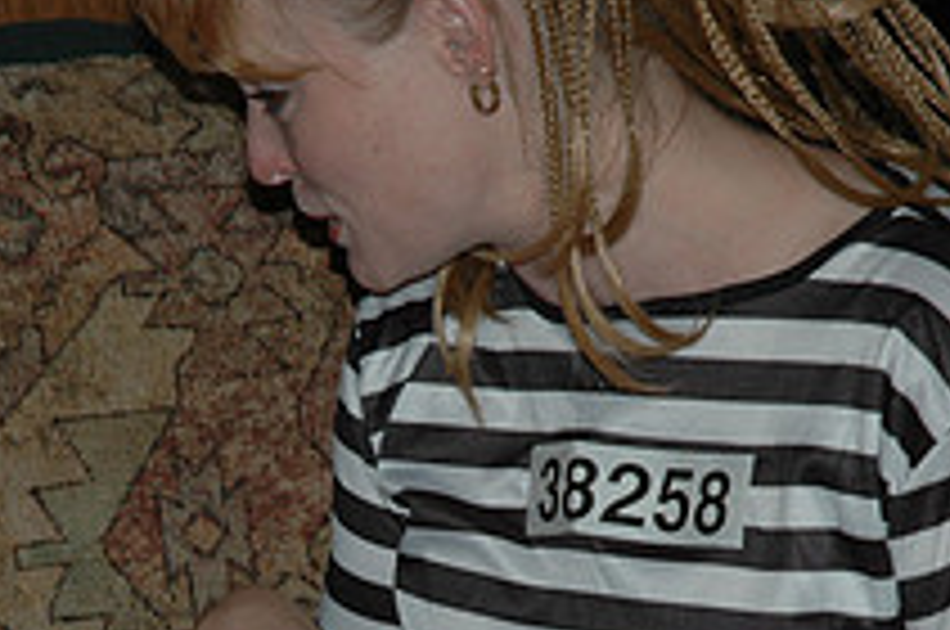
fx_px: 6745
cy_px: 774
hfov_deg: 8.1
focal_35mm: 256
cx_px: 351
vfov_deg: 5.3
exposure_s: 1/60
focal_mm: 62
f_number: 4.5
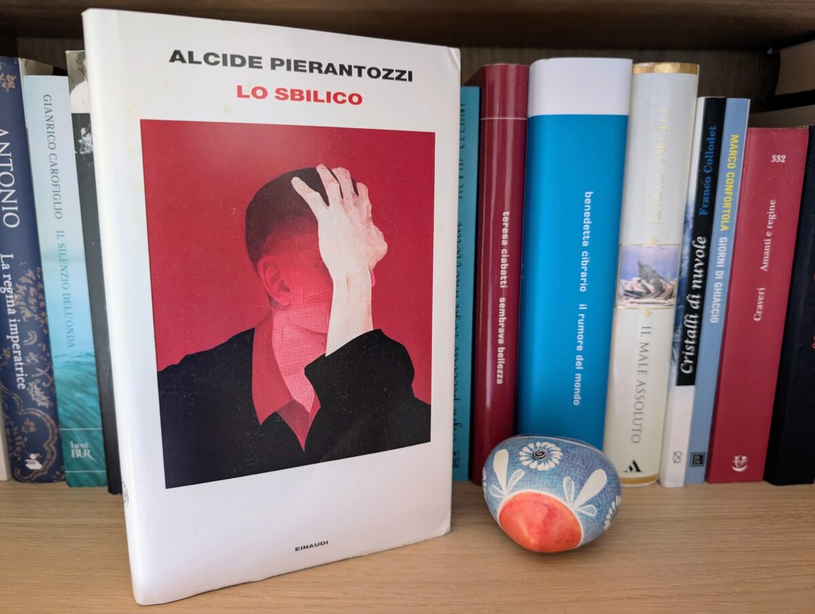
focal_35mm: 24
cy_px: 307
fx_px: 566
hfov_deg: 71.5
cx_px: 408
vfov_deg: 57.0
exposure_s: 1/39.8
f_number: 1.68
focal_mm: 6.9
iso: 385
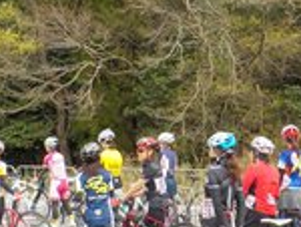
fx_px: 697
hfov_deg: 24.3
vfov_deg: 18.4
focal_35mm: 80
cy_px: 70
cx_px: 203
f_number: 3.3
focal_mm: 4.1
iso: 125
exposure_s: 1/400
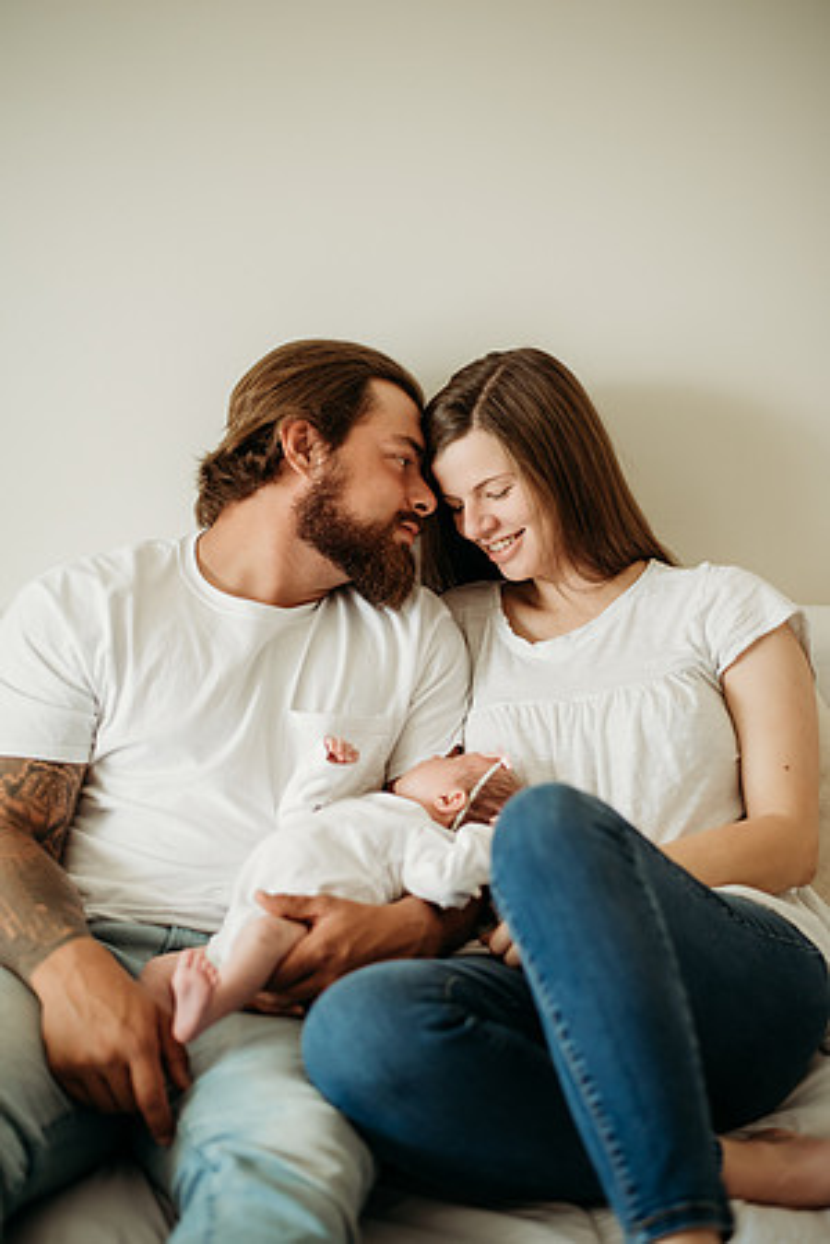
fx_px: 1729
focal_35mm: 50
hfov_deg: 27.0
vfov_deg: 39.6
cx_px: 415
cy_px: 622
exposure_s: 1/250
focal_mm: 50
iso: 800
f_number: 2
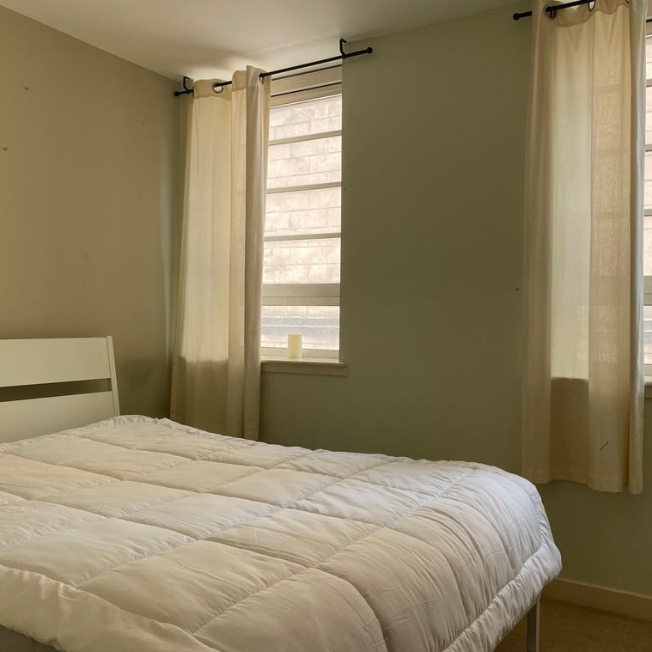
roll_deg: -1.1
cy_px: 323
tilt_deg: +0.2
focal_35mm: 31
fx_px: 661
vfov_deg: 52.5
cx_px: 349
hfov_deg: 52.5
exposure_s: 1/122
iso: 50
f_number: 1.8
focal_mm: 4.25
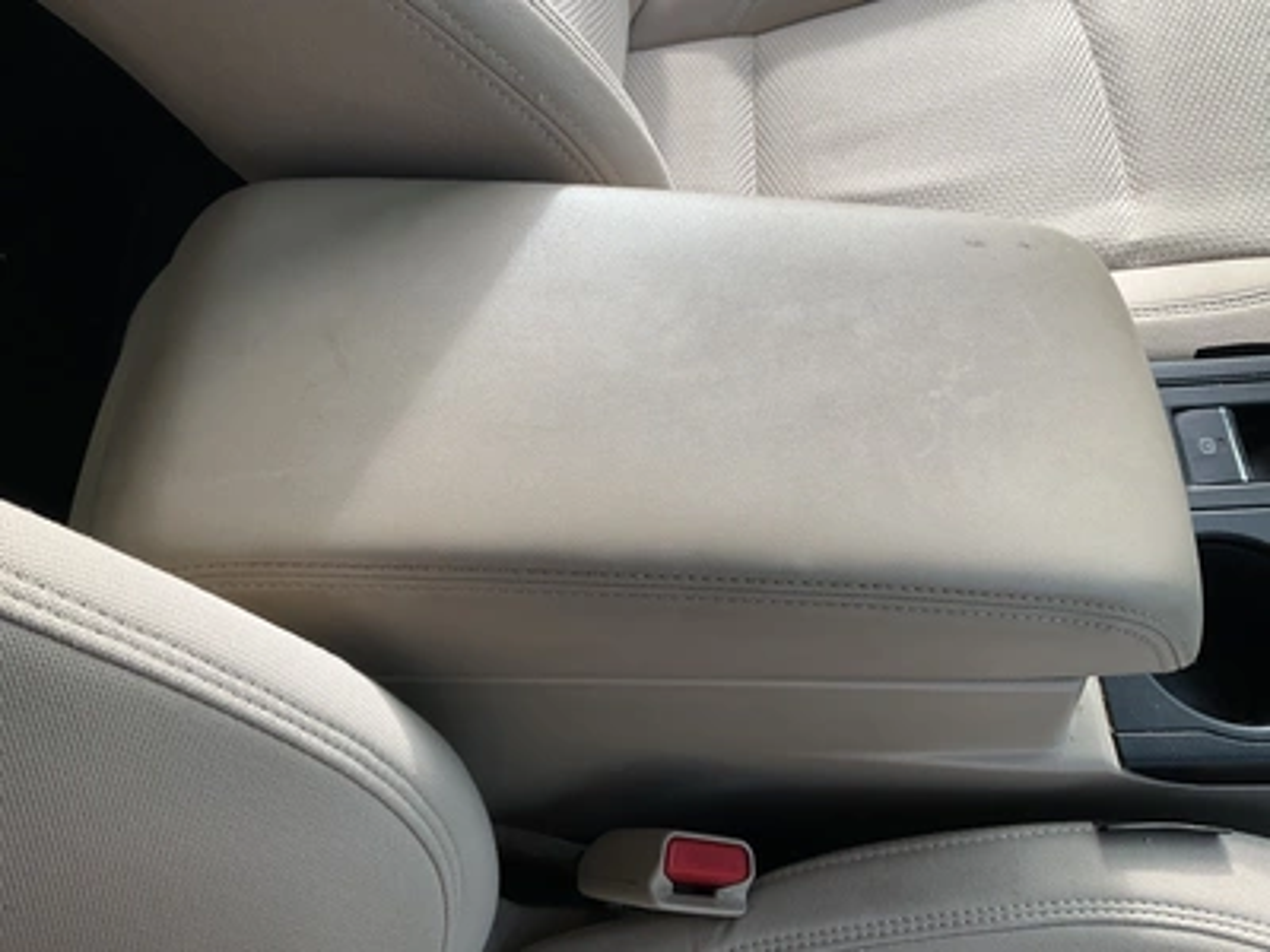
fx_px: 1064
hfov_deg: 61.7
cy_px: 476
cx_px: 635
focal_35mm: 29
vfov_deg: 48.2
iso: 25
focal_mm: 3
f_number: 1.8
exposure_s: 1/442
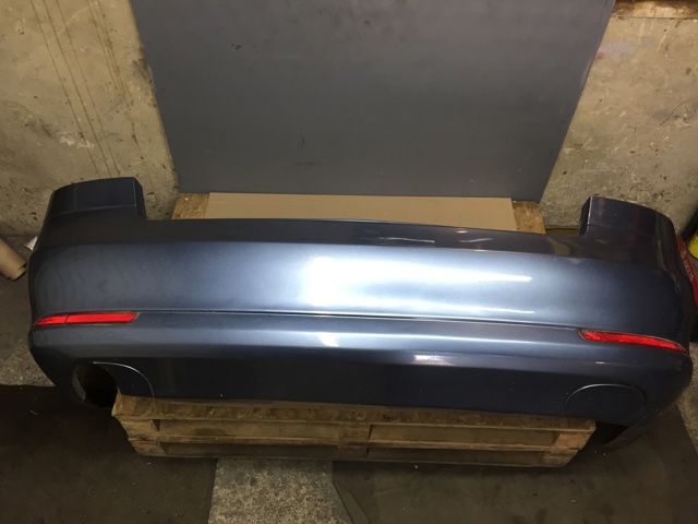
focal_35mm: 29
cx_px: 349
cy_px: 262
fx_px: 585
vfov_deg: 48.2
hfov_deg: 61.7
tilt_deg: -49.4
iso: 32
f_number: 2.2
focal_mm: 4.15
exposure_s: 1/33
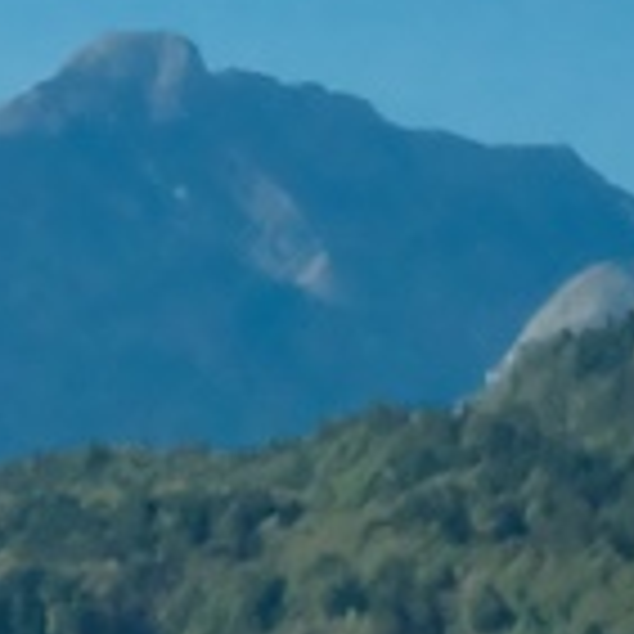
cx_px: -1862
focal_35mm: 369
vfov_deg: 4.7
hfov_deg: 4.4
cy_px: 1299
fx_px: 7646
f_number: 18
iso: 6400
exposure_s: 1/1500
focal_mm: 34.3
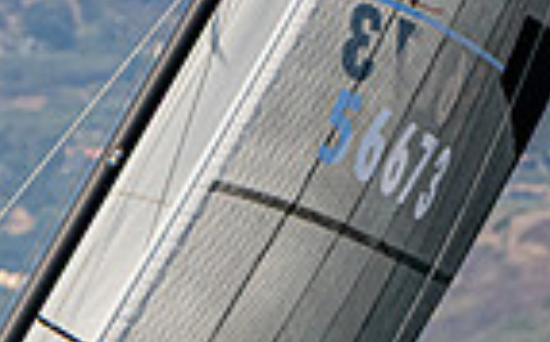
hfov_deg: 1.3
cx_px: -423
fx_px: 25018
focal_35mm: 1671
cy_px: 621
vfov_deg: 0.8
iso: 500
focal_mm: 300
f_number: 8
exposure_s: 1/1600
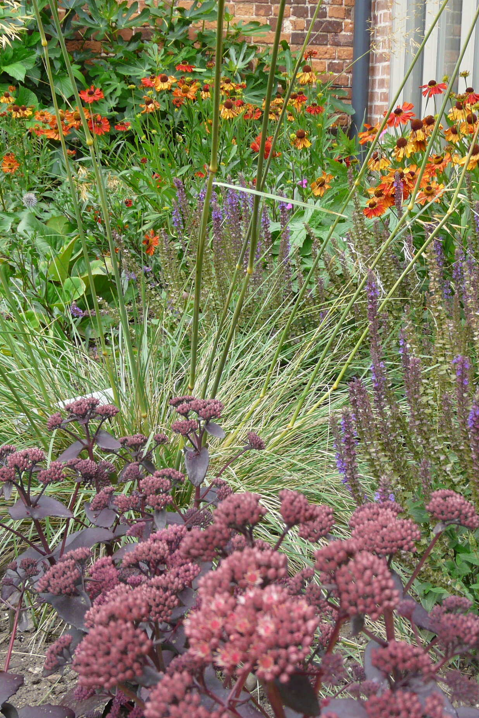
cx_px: 305
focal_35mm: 56
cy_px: 359
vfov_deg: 35.6
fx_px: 1118
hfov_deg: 24.1
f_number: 4
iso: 100
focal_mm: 6.5
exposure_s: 1/125
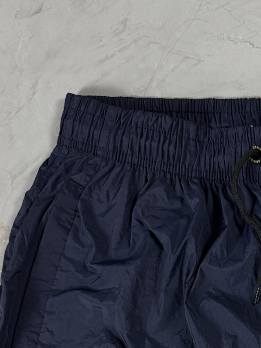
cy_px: 419
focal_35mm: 72
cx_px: 308
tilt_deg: -87.5
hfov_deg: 19.3
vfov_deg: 24.5
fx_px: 724
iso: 320
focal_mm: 6.76
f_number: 1.78
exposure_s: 1/60
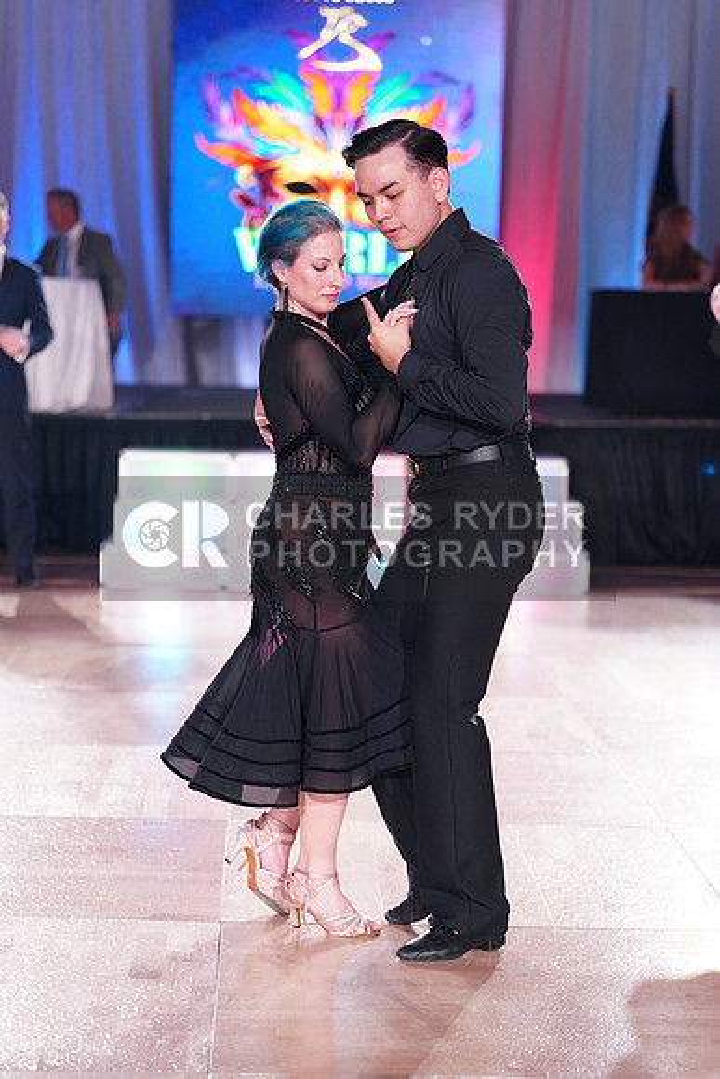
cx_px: 360
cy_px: 540
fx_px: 2548
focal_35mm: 85
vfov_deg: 23.9
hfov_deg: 16.1
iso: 2000
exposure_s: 1/500
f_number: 2.8
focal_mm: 85
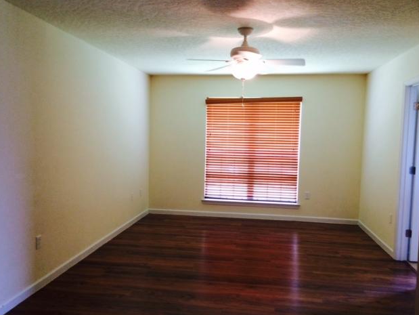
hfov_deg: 58.3
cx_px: 209
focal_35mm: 31
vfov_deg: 45.5
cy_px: 157
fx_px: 375
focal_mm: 4.12
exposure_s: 1/30
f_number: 2.2
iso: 125
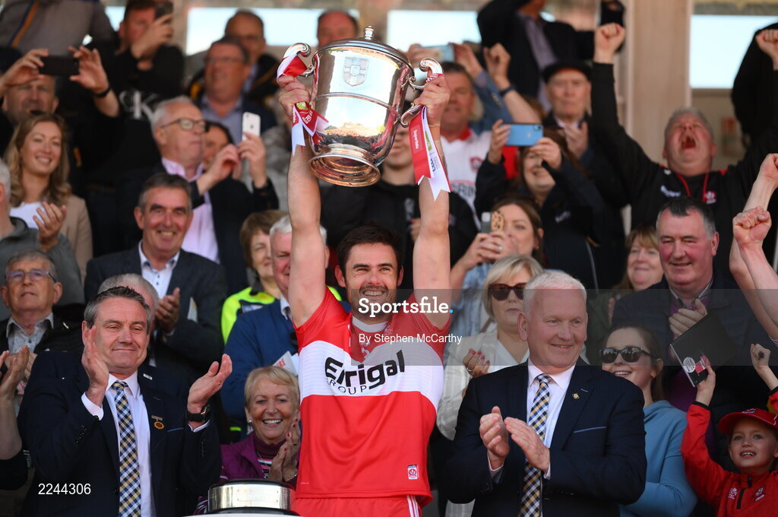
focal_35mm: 200
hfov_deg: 10.3
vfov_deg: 6.8
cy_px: 258
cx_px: 389
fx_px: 4317
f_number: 2.8
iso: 800
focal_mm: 200
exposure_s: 1/2000
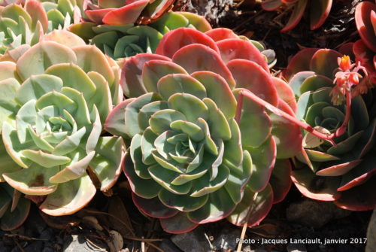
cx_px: 188
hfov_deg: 27.0
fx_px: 784
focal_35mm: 75
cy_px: 126
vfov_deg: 18.2
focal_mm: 50
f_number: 6.3
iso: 100
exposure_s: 1/160
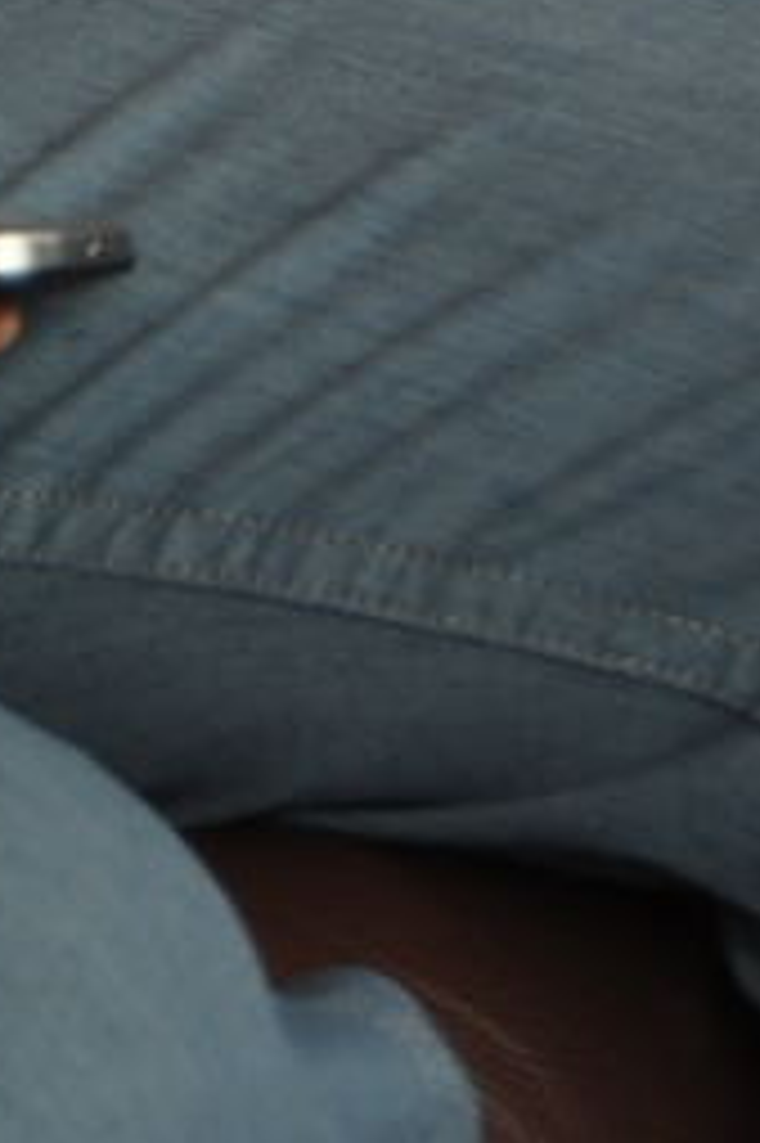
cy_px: -1292
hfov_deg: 4.3
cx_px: -1127
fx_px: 9988
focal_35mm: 315
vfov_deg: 6.3
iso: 400
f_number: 5.6
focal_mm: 50
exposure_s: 1/100
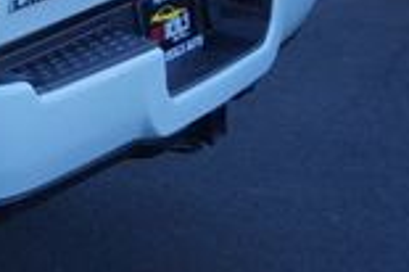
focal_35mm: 124
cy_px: -53
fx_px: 1407
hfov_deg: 13.9
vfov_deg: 10.8
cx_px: -417
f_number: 4.5
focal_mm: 20
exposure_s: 1/100
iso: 100
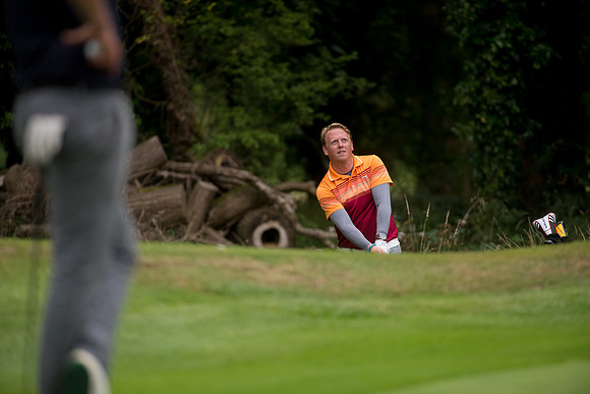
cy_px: 197
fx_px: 4918
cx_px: 295
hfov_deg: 6.9
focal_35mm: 300
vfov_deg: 4.6
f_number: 4
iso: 800
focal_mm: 300
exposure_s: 1/3200
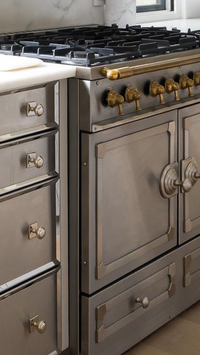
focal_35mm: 76
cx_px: -116
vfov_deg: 26.2
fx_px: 716
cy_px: -12
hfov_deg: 14.6
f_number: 13
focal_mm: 20
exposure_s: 1/200
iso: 800
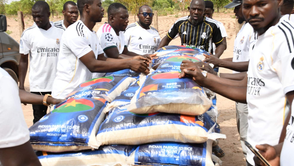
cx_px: 146
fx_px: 382
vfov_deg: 24.4
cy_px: 67
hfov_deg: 42.1
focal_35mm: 49
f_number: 7.1
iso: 100
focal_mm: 30
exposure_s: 1/200
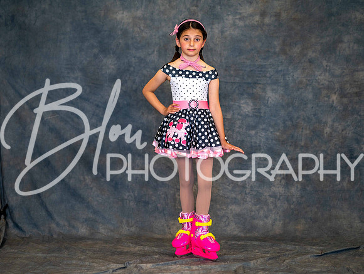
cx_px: 160
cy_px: 117
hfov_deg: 18.6
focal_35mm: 105
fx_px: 1110
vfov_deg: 14.1
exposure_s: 1/200
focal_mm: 85
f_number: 1.8
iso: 400
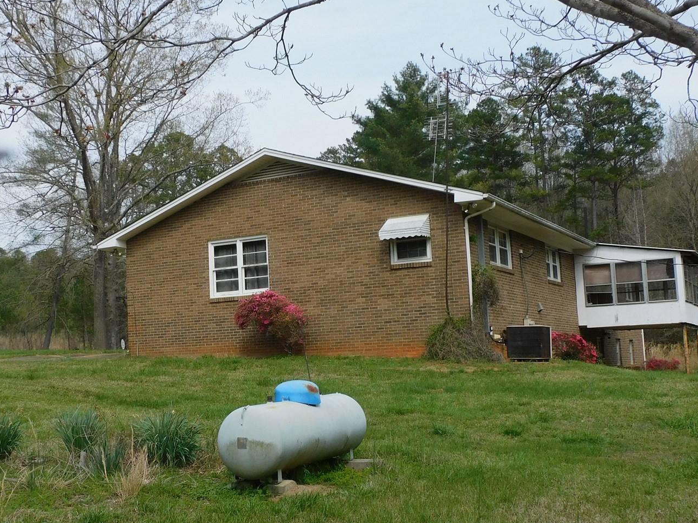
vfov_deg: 30.3
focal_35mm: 48
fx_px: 968
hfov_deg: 39.3
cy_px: 269
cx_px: 242
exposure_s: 1/1250
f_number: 3.5
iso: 125
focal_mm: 5.4
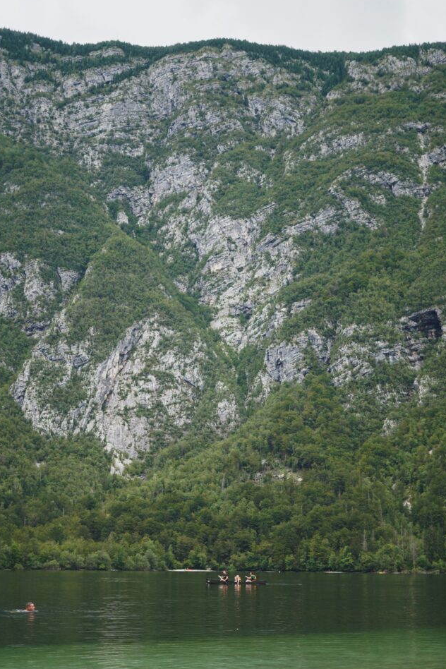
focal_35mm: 54
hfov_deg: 25.1
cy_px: 351
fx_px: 1003
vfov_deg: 36.9
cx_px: 210
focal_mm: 50
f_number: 1.8
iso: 100
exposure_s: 1/640
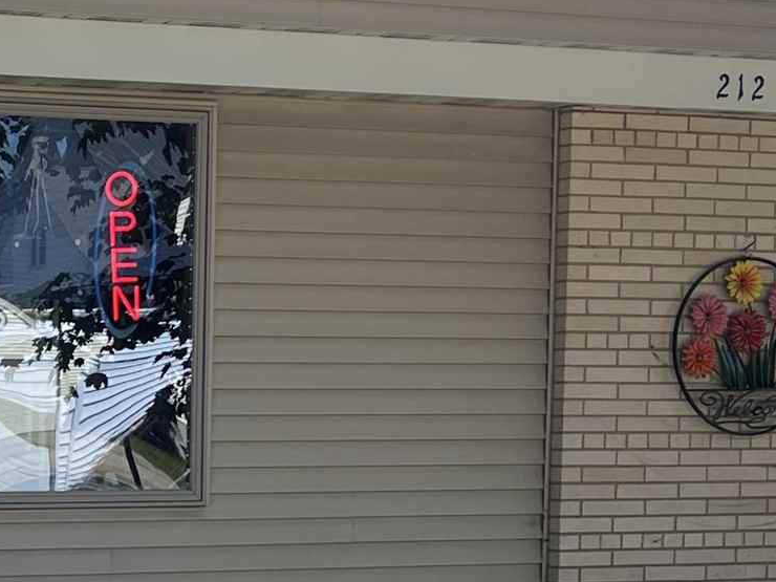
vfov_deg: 13.5
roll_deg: +0.1
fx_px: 2421
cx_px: -129
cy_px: 600
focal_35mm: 108
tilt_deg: -5.5
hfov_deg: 17.4
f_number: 1.5
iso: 50
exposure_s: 1/991
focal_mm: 5.7
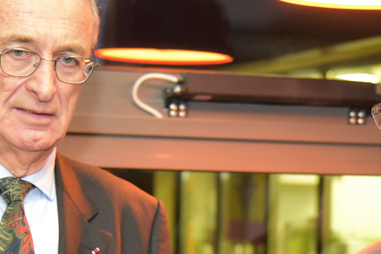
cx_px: 283
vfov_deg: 8.4
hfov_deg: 12.7
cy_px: 337
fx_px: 1704
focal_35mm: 161
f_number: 4
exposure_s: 1/60
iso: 2800
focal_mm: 46
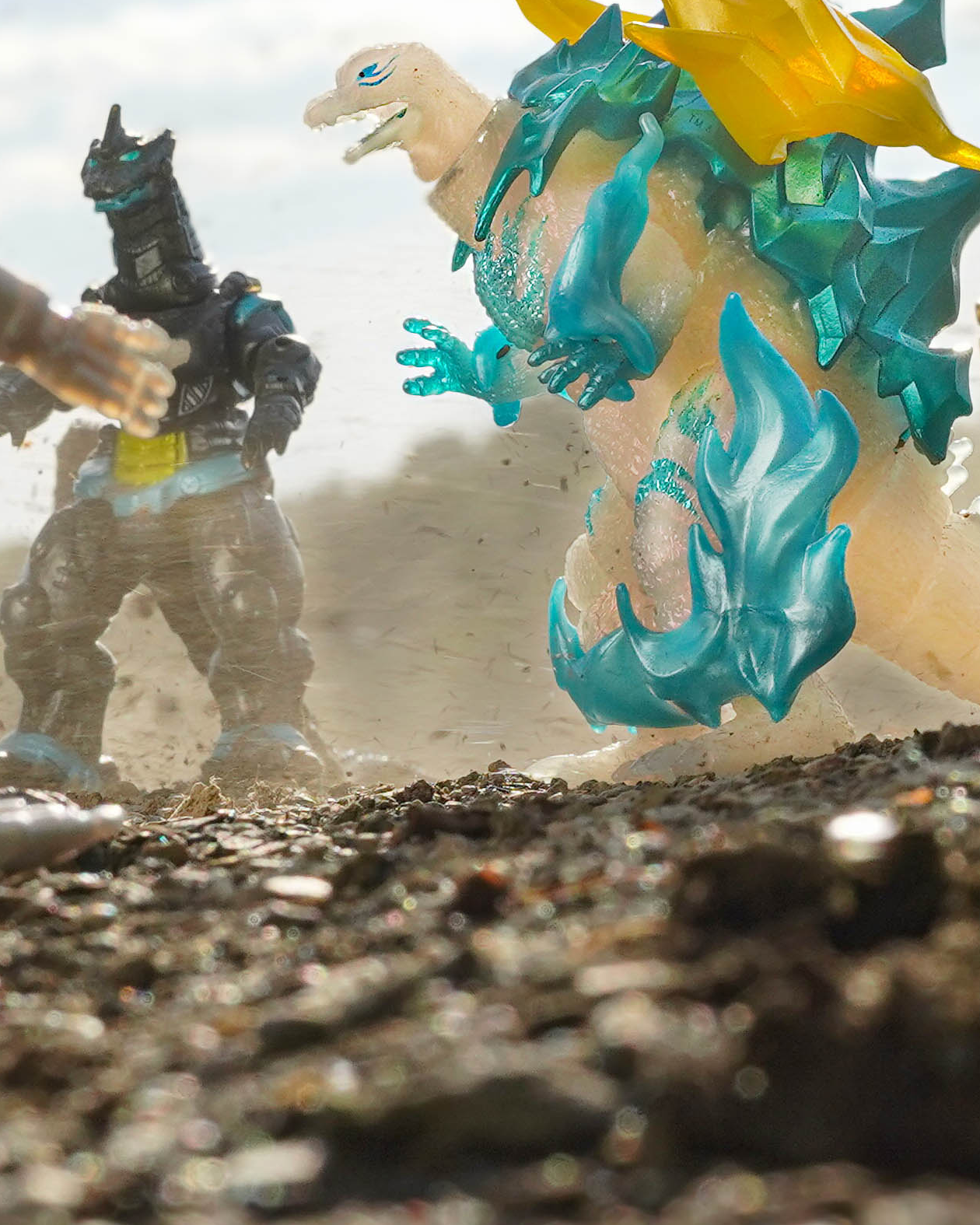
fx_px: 5185
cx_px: 693
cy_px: 370
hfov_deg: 10.8
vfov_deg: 13.4
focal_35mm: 143
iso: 400
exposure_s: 1/400
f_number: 14
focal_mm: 40
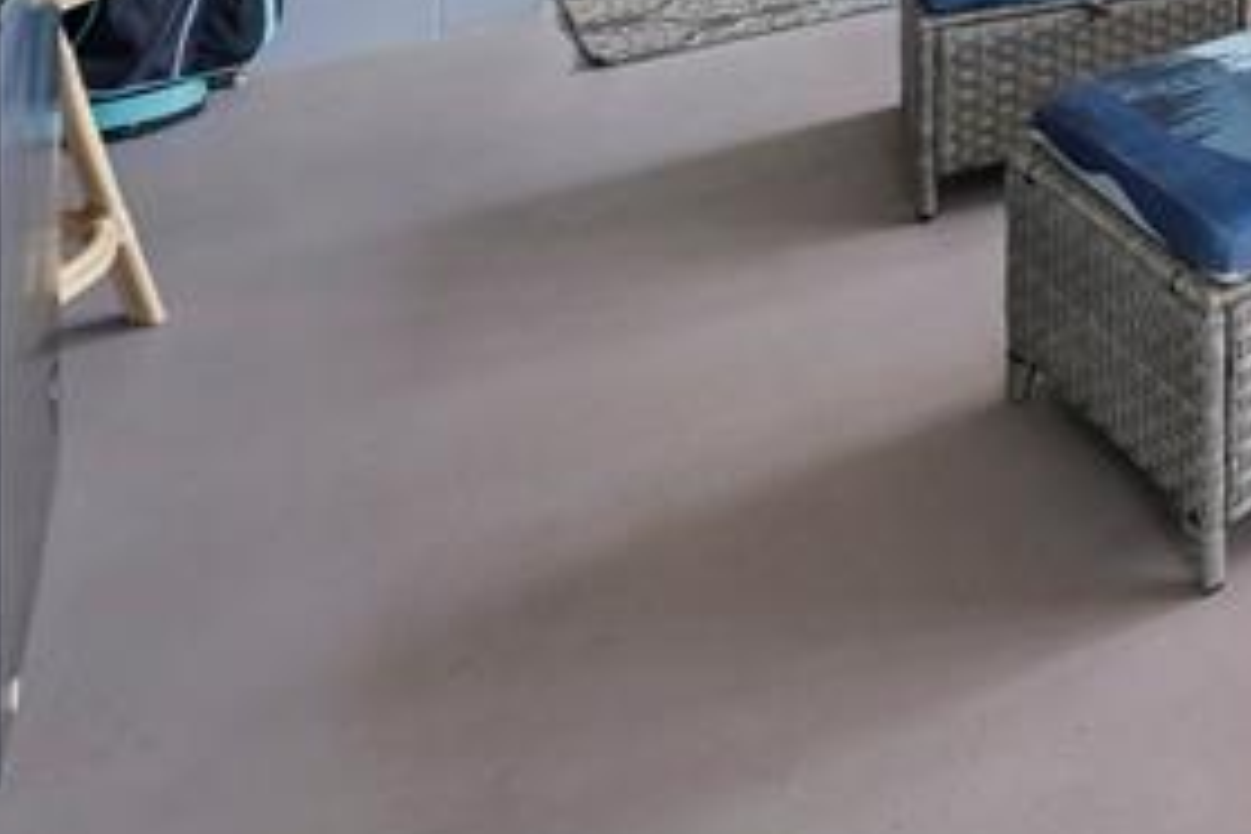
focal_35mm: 44
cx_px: 1740
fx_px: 1529
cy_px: -511
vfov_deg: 22.9
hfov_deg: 31.0
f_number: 9
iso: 100
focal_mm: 12
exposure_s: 1/1.67
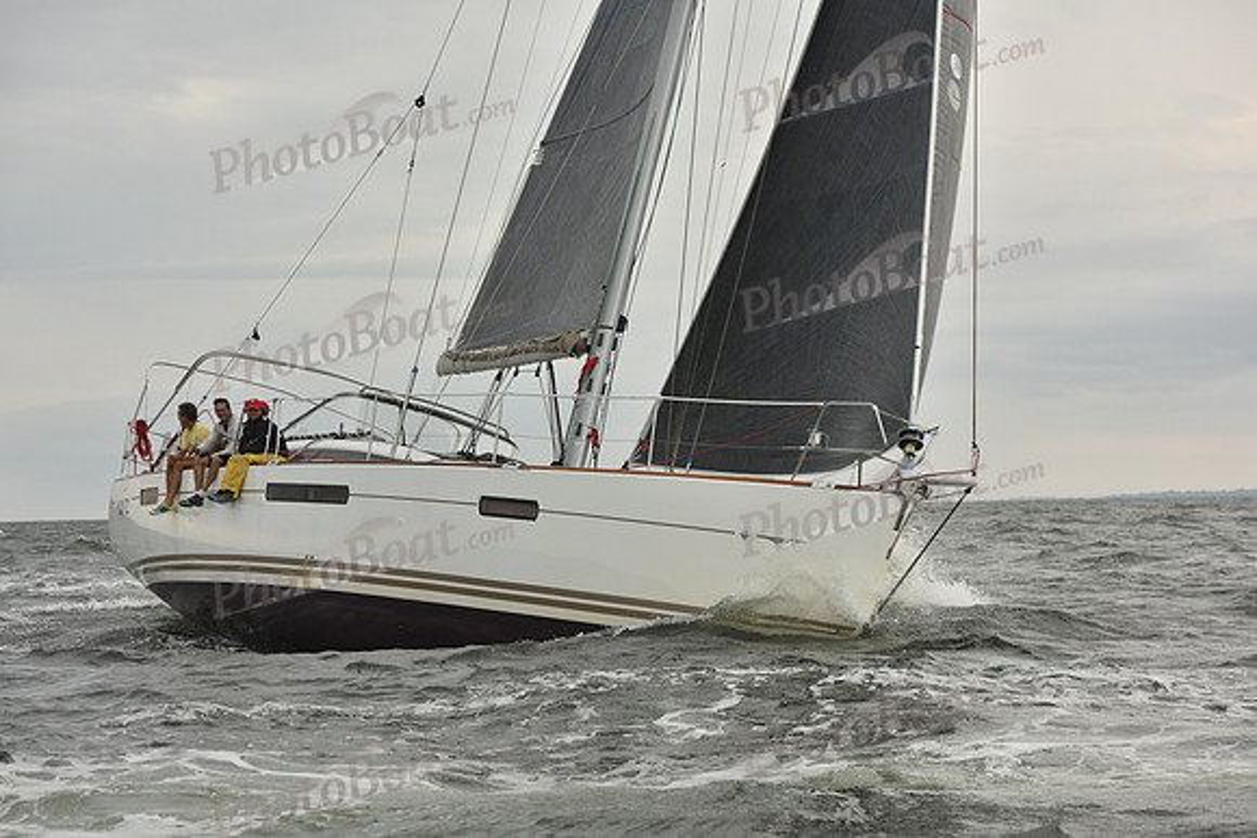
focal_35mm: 92
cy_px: 419
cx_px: 628
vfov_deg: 14.9
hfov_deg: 22.1
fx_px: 3213
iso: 500
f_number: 6.3
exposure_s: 1/640
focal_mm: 92
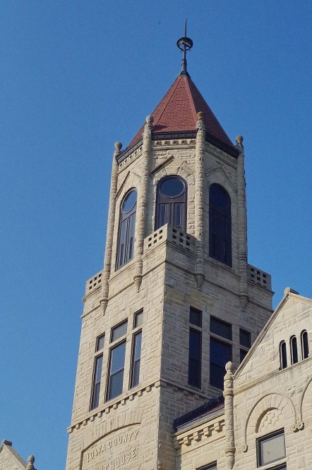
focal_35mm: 64
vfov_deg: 31.5
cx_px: 156
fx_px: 835
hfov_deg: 21.2
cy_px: 235
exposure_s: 1/3200
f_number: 14
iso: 3200
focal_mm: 42.5
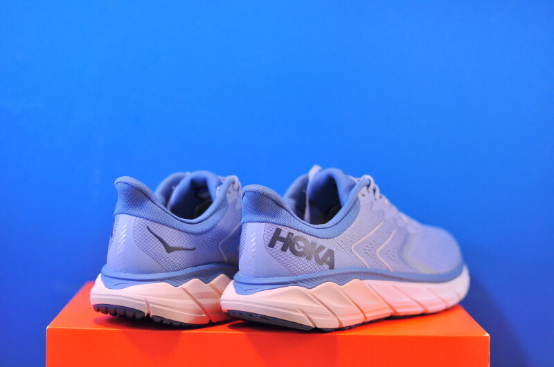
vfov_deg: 18.1
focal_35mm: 75
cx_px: 277
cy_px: 184
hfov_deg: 27.0
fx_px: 1153
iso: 250
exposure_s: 1/320
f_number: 2
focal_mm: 50
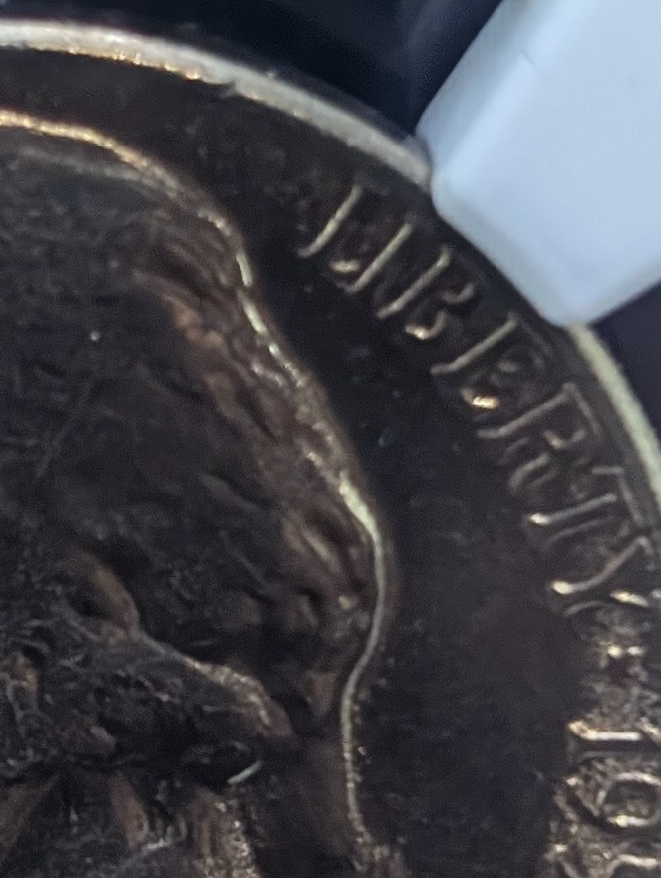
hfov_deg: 6.5
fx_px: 5767
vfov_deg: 8.7
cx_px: -29
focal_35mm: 227
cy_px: 515
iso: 327
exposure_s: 1/60
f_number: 1.68
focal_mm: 6.9
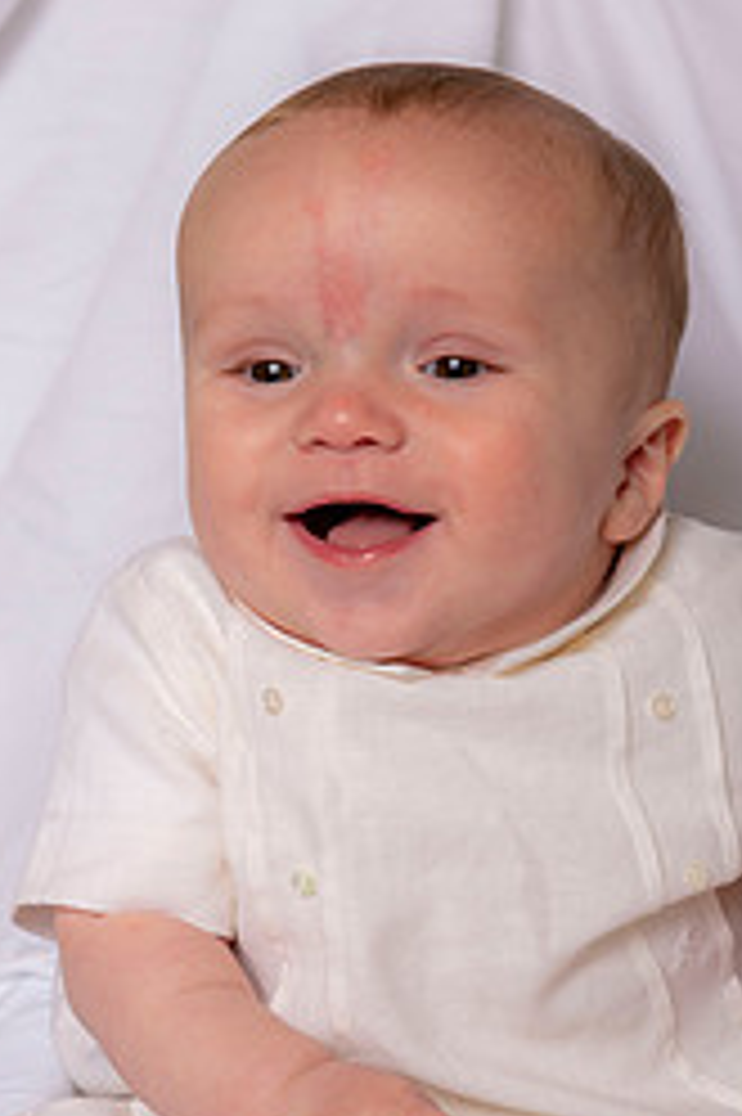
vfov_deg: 16.1
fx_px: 3932
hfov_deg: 10.8
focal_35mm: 127
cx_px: 456
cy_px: 864
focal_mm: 70
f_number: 5.6
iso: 250
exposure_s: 1/200
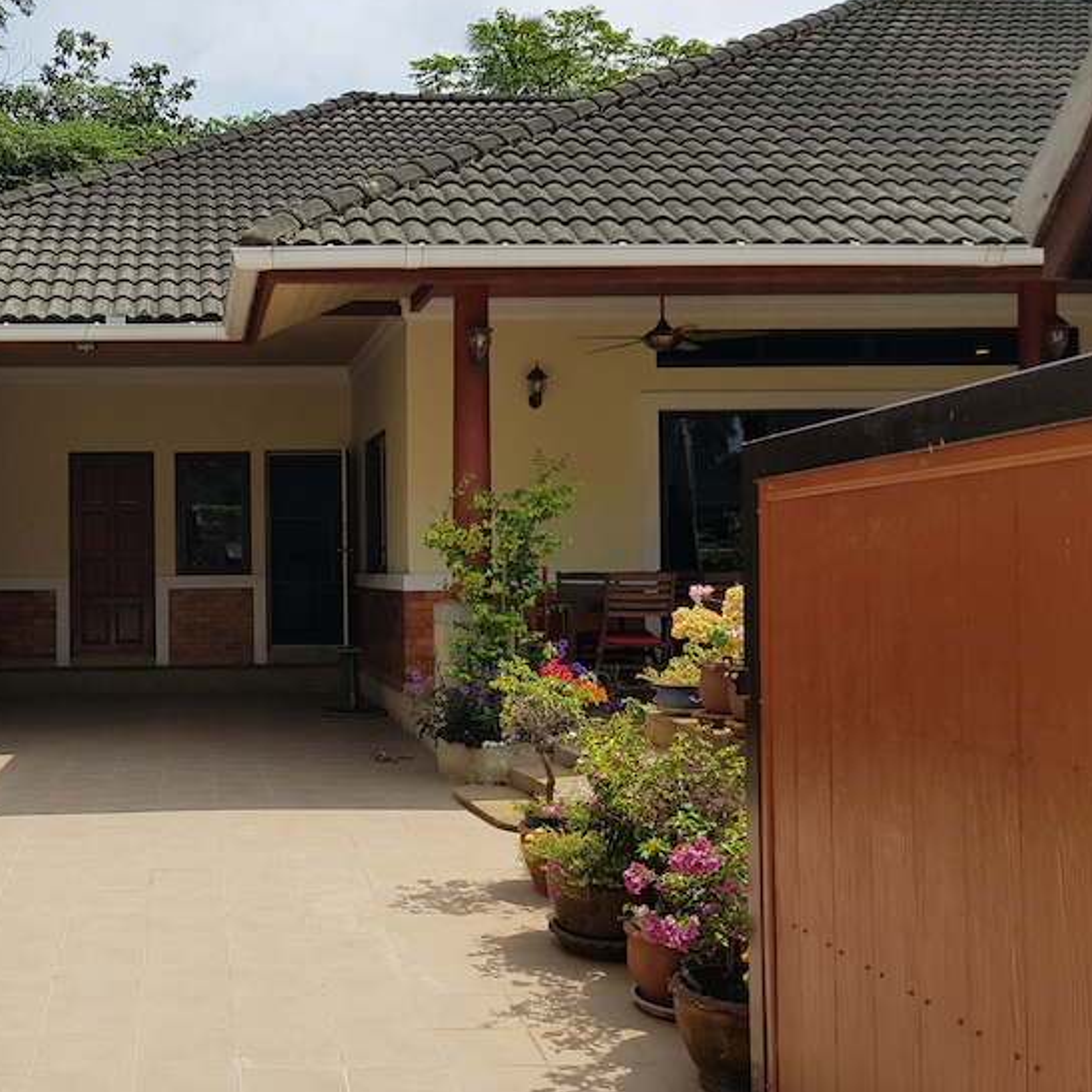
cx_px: 242
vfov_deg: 39.2
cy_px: 581
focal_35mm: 43
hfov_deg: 37.9
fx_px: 1535
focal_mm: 4.3
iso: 40
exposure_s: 1/3128
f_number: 1.7
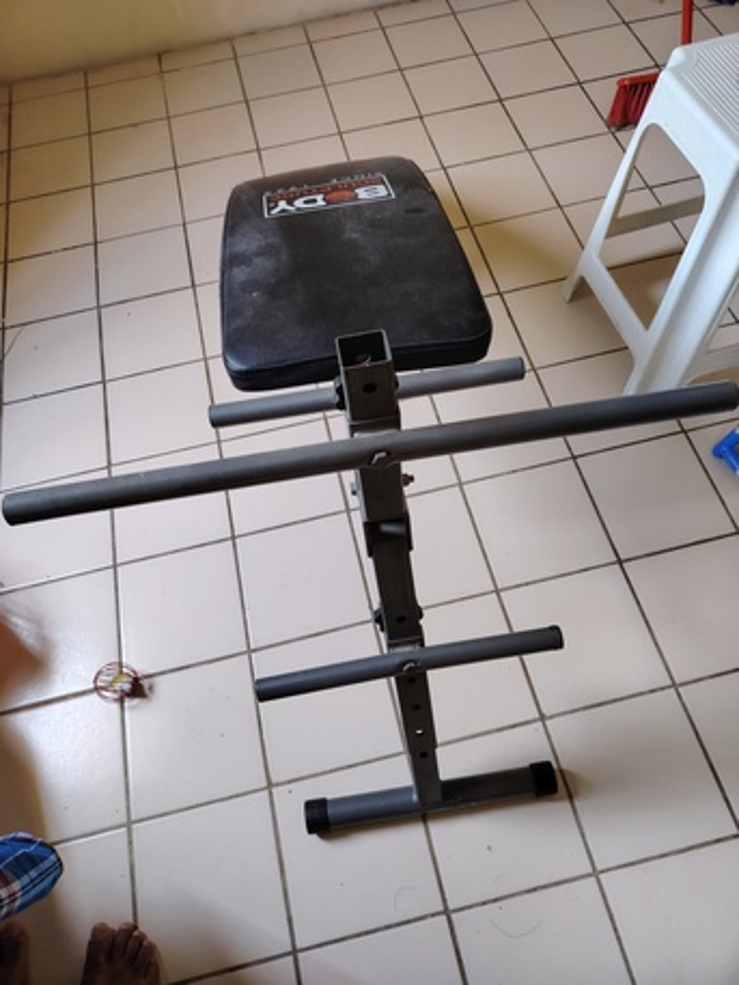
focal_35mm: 24
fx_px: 683
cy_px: 492
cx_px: 370
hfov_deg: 56.8
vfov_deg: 71.6
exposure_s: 1/33.3
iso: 472
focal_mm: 5.25
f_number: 1.75
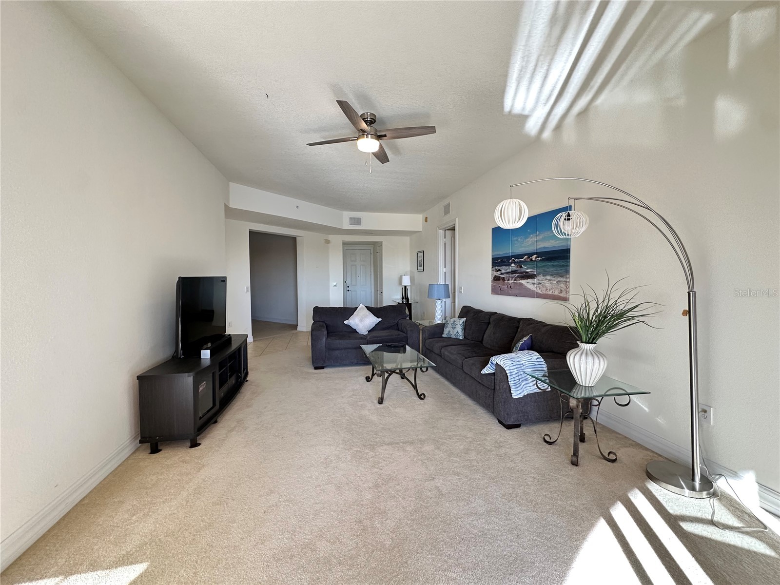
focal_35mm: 14
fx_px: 315
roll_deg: -0.1
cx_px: 390
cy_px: 292
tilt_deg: -3.4
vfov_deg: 85.7
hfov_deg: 102.1
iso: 250
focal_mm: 2.22
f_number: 2.2
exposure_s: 1/120
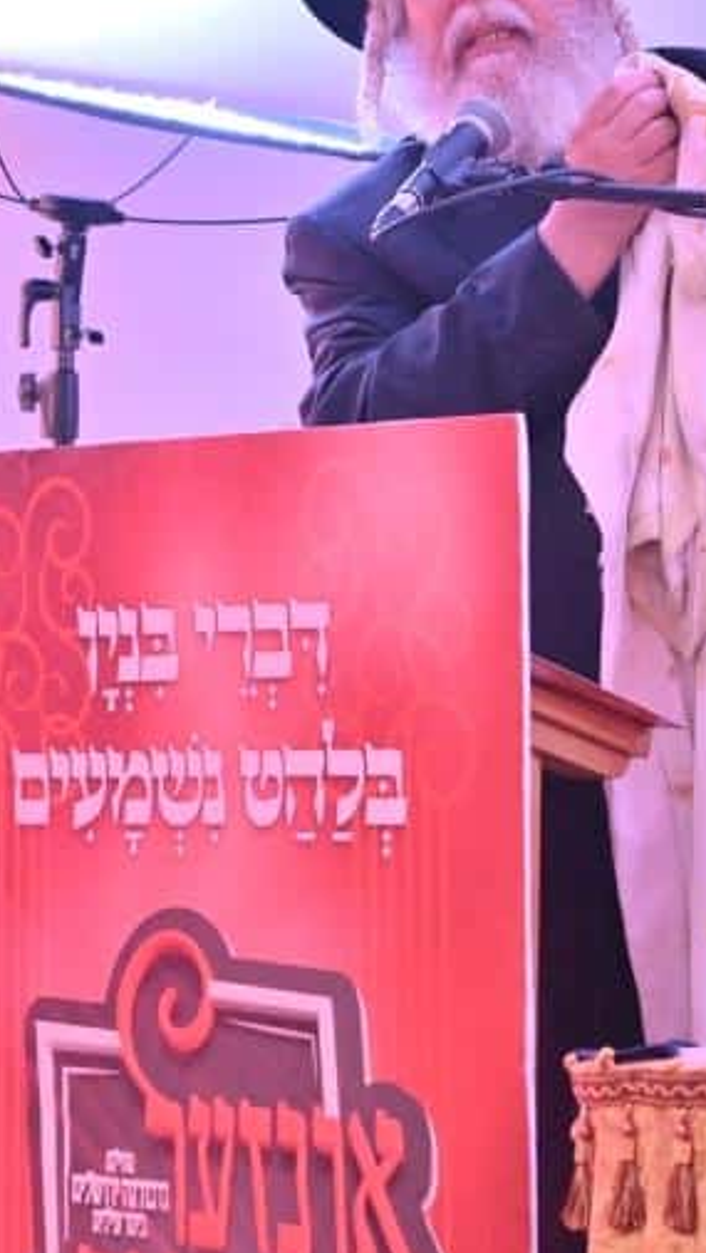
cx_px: 733
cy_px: 447
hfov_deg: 7.5
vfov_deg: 13.3
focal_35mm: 161
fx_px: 5353
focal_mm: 51
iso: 1000
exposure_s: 1/200
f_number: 4
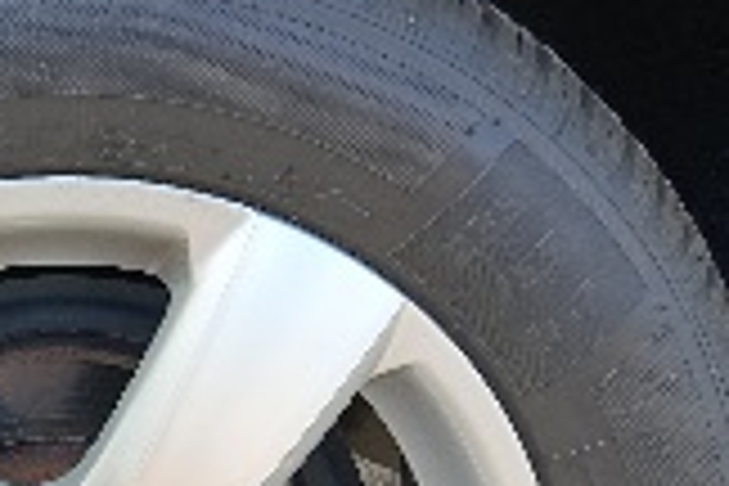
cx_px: 14
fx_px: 1296
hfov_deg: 29.5
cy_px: 562
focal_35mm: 64
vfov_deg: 20.1
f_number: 1.7
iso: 135
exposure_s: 1/100
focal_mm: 5.24
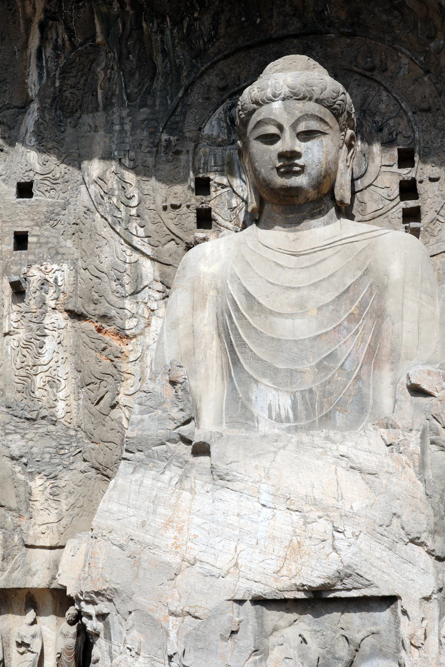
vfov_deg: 36.2
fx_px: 1019
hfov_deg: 24.6
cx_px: 268
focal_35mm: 55
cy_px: 354
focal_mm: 26
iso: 100
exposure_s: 1/400
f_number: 5.6
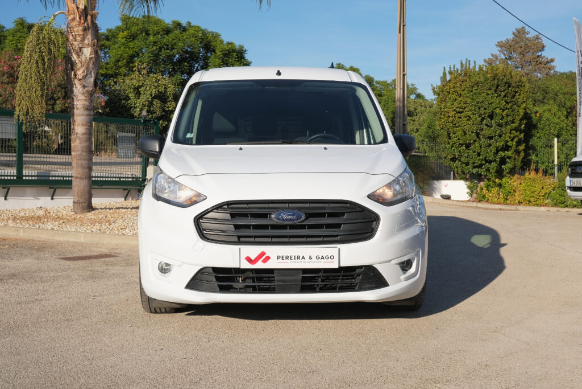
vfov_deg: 31.9
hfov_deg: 46.4
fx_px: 679
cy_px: 194
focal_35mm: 42
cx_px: 291
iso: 160
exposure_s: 1/320
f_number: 9
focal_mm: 28
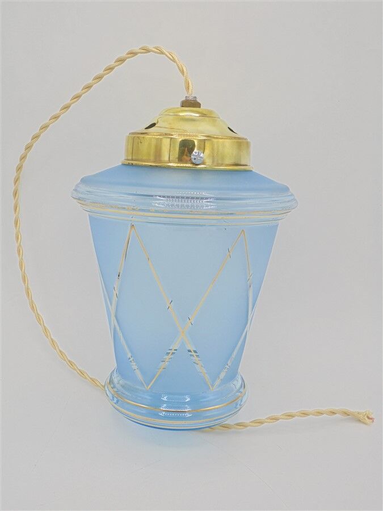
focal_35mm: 38
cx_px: 192
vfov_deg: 49.0
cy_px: 256
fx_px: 561
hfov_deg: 37.7
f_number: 4.2
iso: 100
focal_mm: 6.9
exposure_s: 1/250
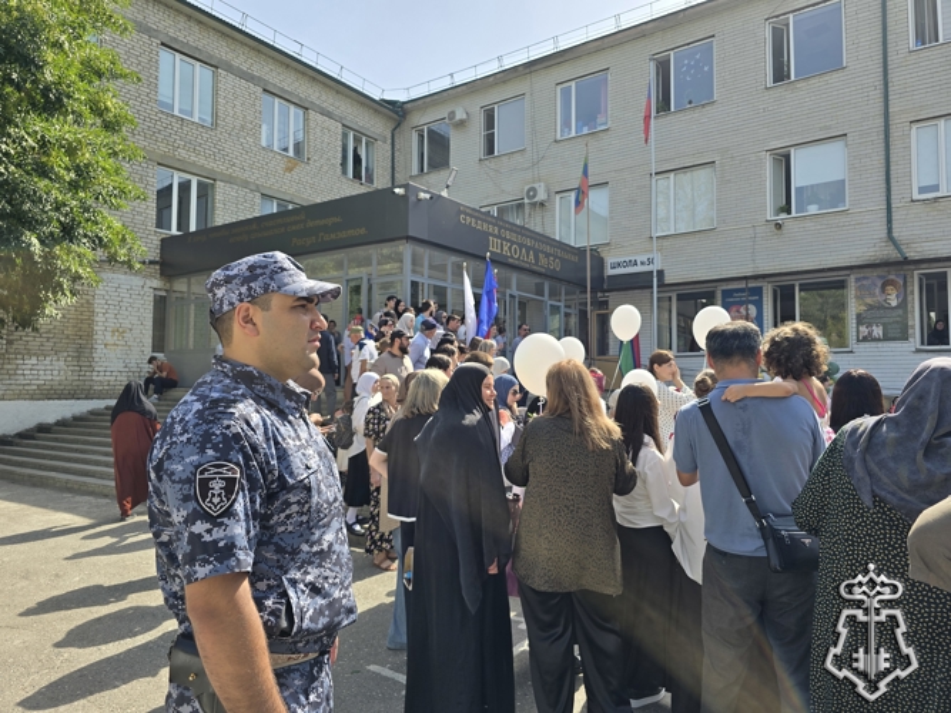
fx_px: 632
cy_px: 356
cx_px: 476
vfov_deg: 58.9
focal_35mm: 23
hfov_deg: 73.9
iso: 12
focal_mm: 6.3
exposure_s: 1/607
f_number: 1.7
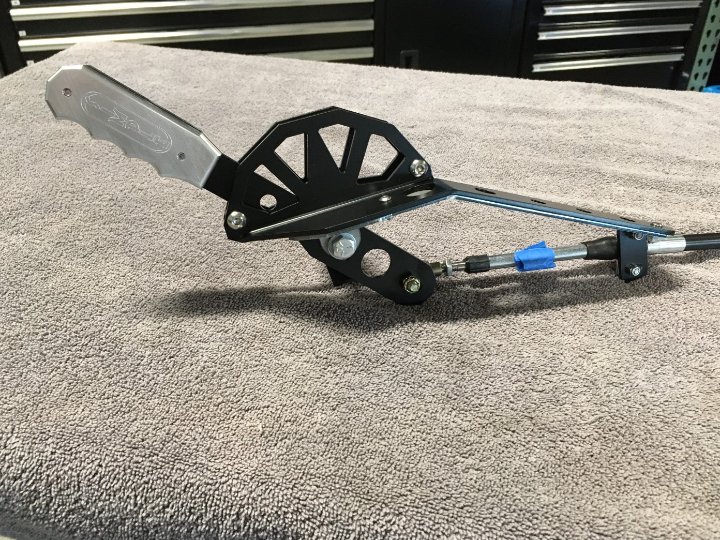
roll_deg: -0.8
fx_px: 624
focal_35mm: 30
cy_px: 268
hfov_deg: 60.0
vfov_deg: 46.8
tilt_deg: -35.2
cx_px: 364
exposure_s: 1/30
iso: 200
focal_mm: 4.15
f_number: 2.2
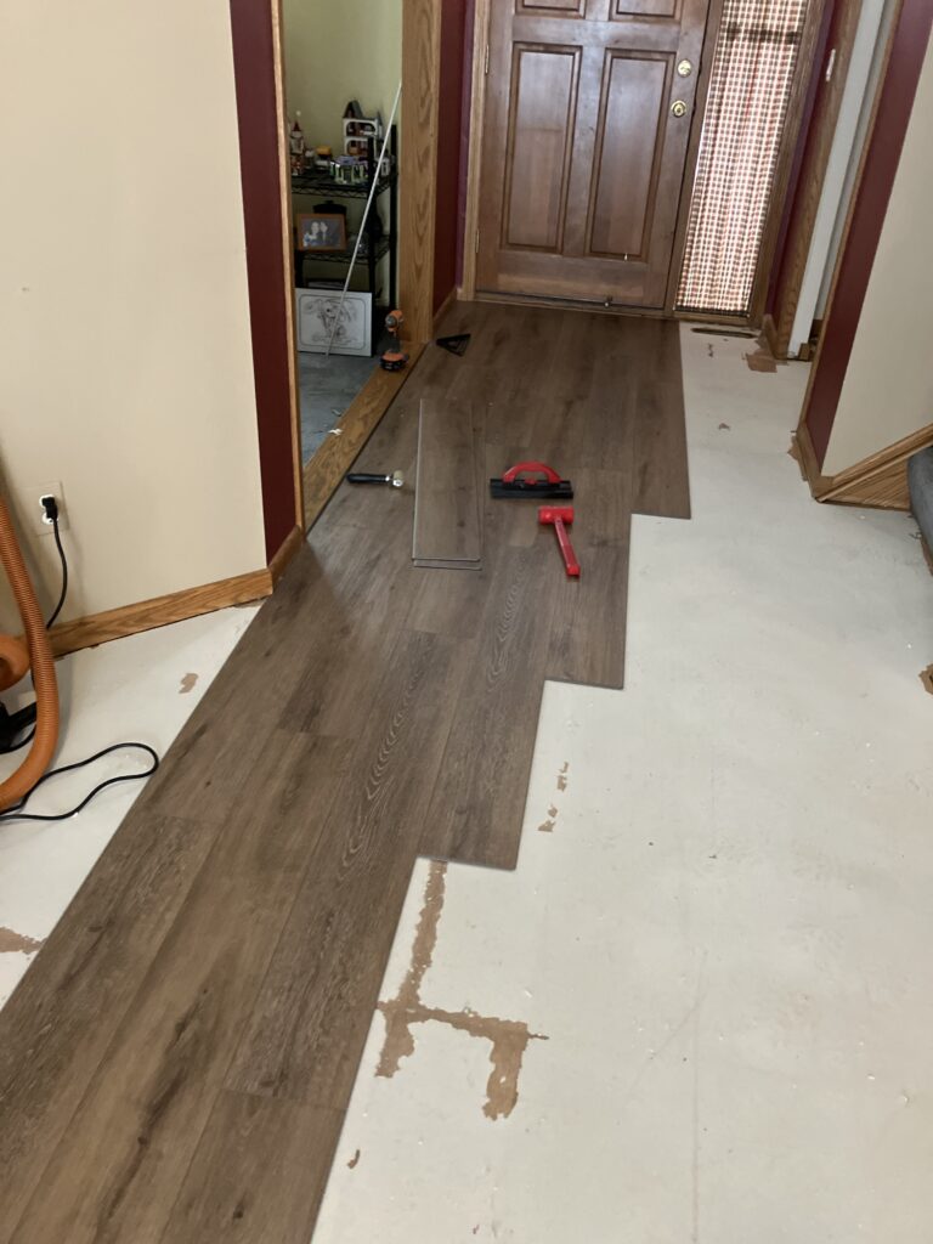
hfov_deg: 49.7
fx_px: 1006
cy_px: 622
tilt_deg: -27.3
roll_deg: -3.4
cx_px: 466
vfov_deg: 63.4
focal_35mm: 28
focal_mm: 3.99
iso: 320
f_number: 1.8
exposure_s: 1/40
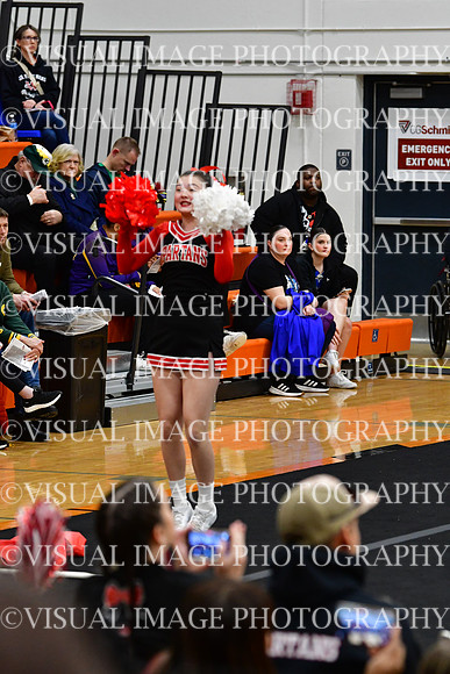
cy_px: 337
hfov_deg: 6.8
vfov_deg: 10.2
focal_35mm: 202
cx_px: 225
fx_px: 3785
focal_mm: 135
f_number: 3.5
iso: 4000
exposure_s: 1/500
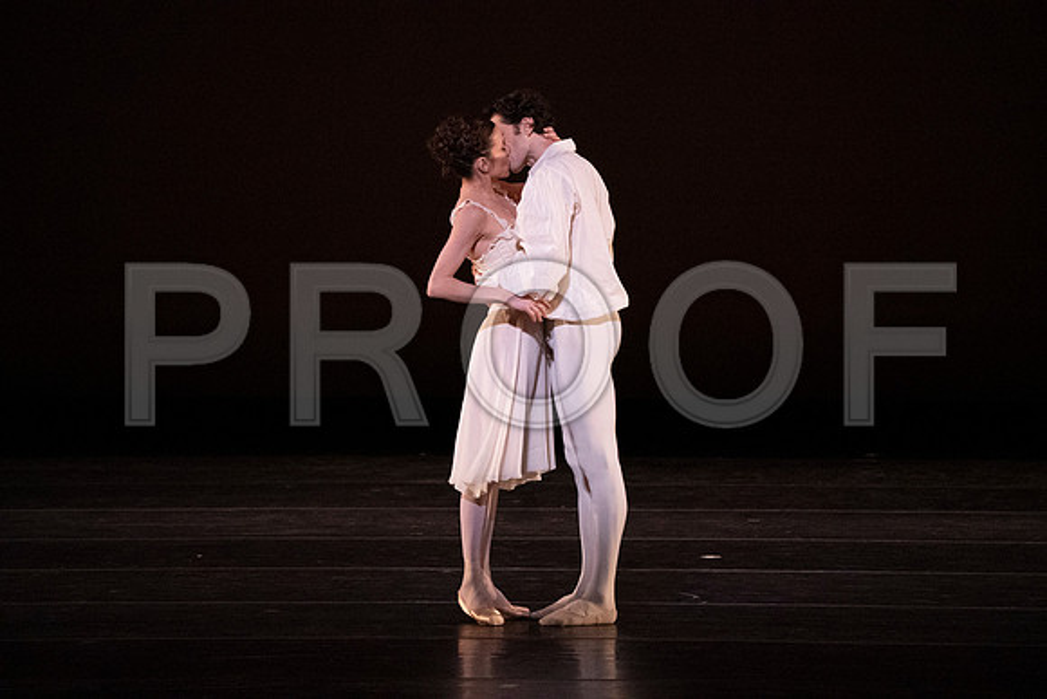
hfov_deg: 5.3
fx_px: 11374
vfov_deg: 3.5
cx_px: 524
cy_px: 350
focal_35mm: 391
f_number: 7.1
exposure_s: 1/400
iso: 20000
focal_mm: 391
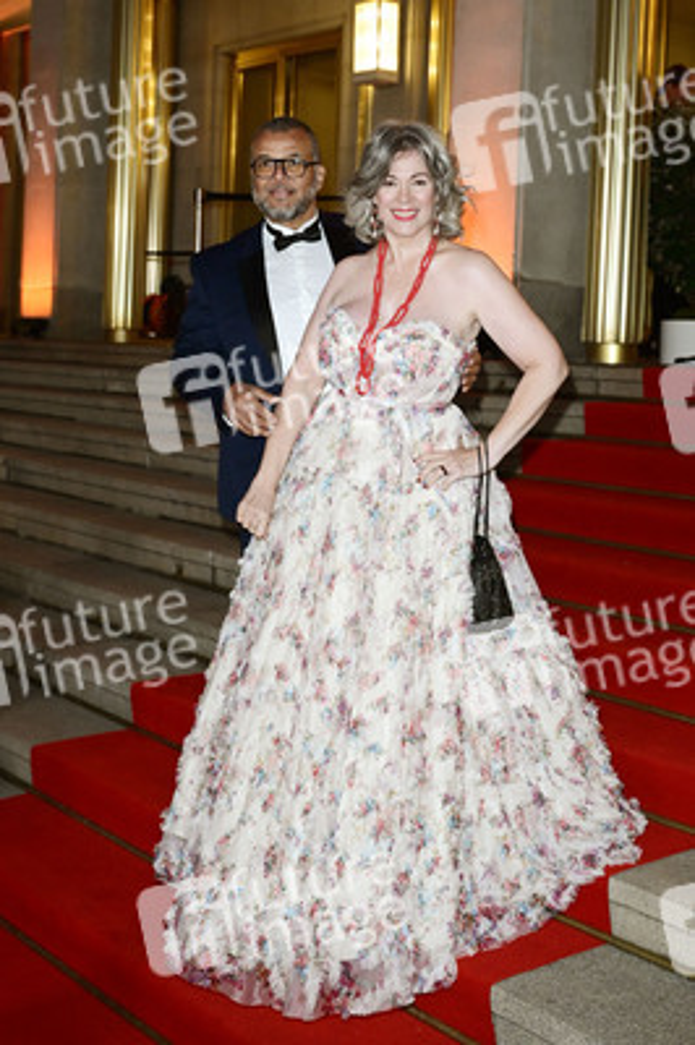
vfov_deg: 48.5
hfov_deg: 33.3
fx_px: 1160
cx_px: 348
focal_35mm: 40
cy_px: 522
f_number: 4.5
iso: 5000
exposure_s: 1/250
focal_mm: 40
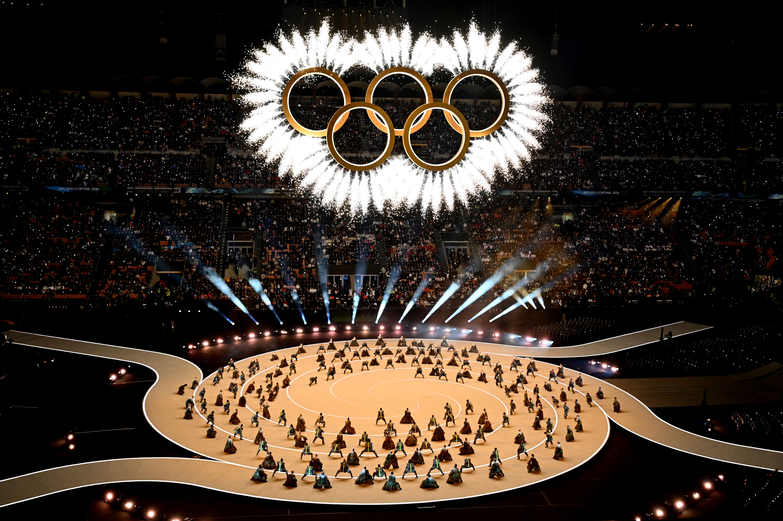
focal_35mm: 37
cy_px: 260
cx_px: 392
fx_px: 804
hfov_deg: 51.9
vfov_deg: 35.9
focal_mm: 37
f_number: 4
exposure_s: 1/320
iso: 4000
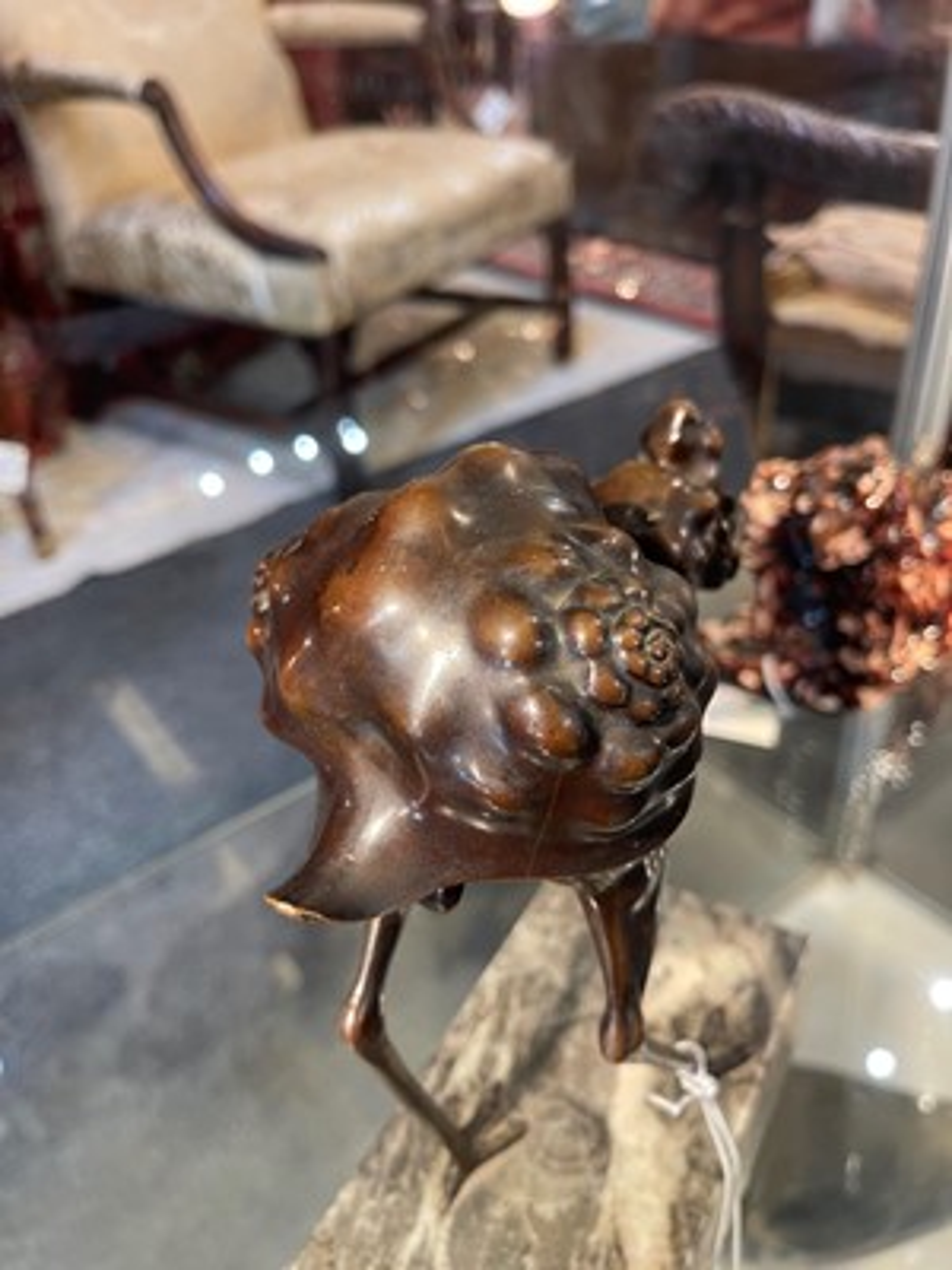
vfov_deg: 69.4
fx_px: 917
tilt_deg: -32.5
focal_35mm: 25
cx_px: 476
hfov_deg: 54.9
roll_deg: +6.3
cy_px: 635
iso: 125
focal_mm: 5.1
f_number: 1.6
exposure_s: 1/50
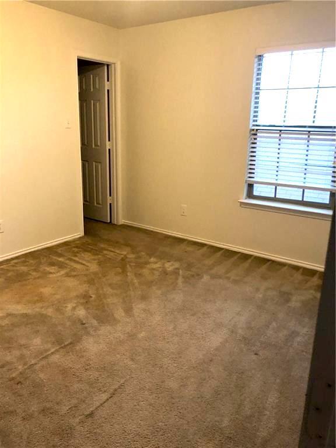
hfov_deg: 49.7
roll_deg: -1.6
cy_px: 224
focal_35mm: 28
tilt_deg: -15.3
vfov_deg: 63.4
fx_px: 362
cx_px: 168
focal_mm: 4
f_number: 1.8
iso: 80
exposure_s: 1/15
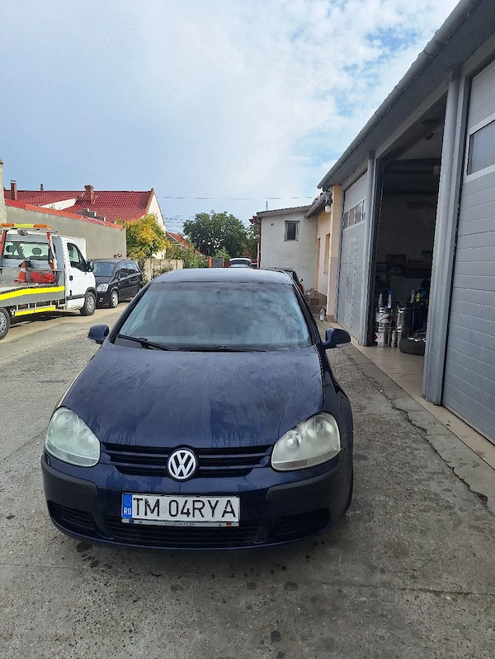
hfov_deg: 58.9
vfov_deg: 73.9
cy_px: 330
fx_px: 439
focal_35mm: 23
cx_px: 248
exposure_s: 1/3333
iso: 40
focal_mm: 5.54
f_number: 1.8
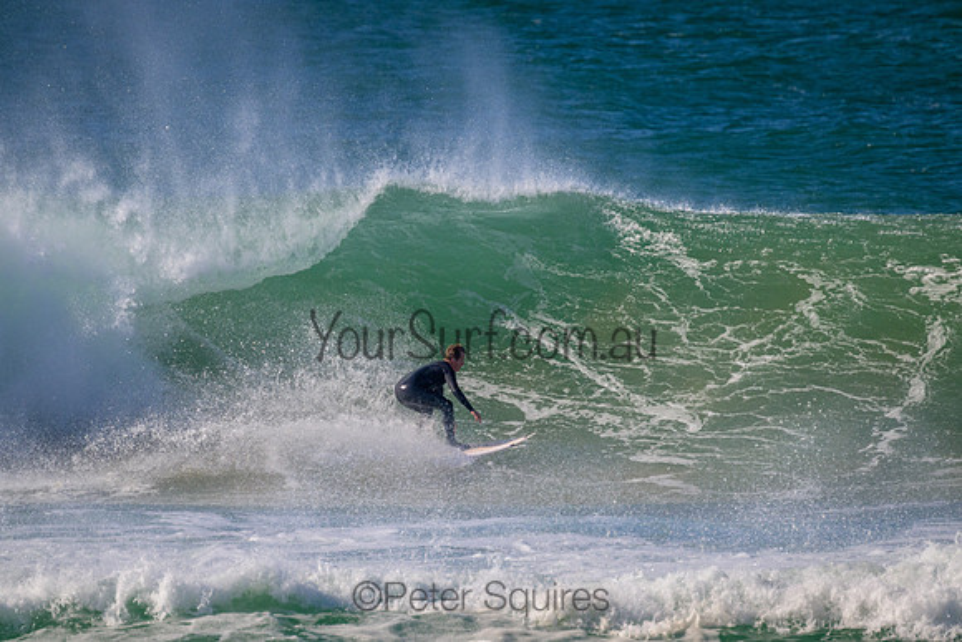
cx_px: 481
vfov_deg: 1.7
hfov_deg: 2.6
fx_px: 21382
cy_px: 321
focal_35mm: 800
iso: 1250
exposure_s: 1/2000
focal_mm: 800
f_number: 11
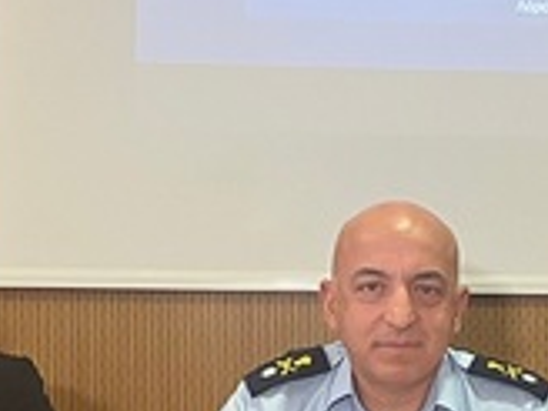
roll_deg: -0.9
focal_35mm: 127
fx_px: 2011
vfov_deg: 11.6
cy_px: 327
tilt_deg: -4.0
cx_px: 398
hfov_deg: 15.5
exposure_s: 1/50
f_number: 1.6
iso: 160
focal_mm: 5.1
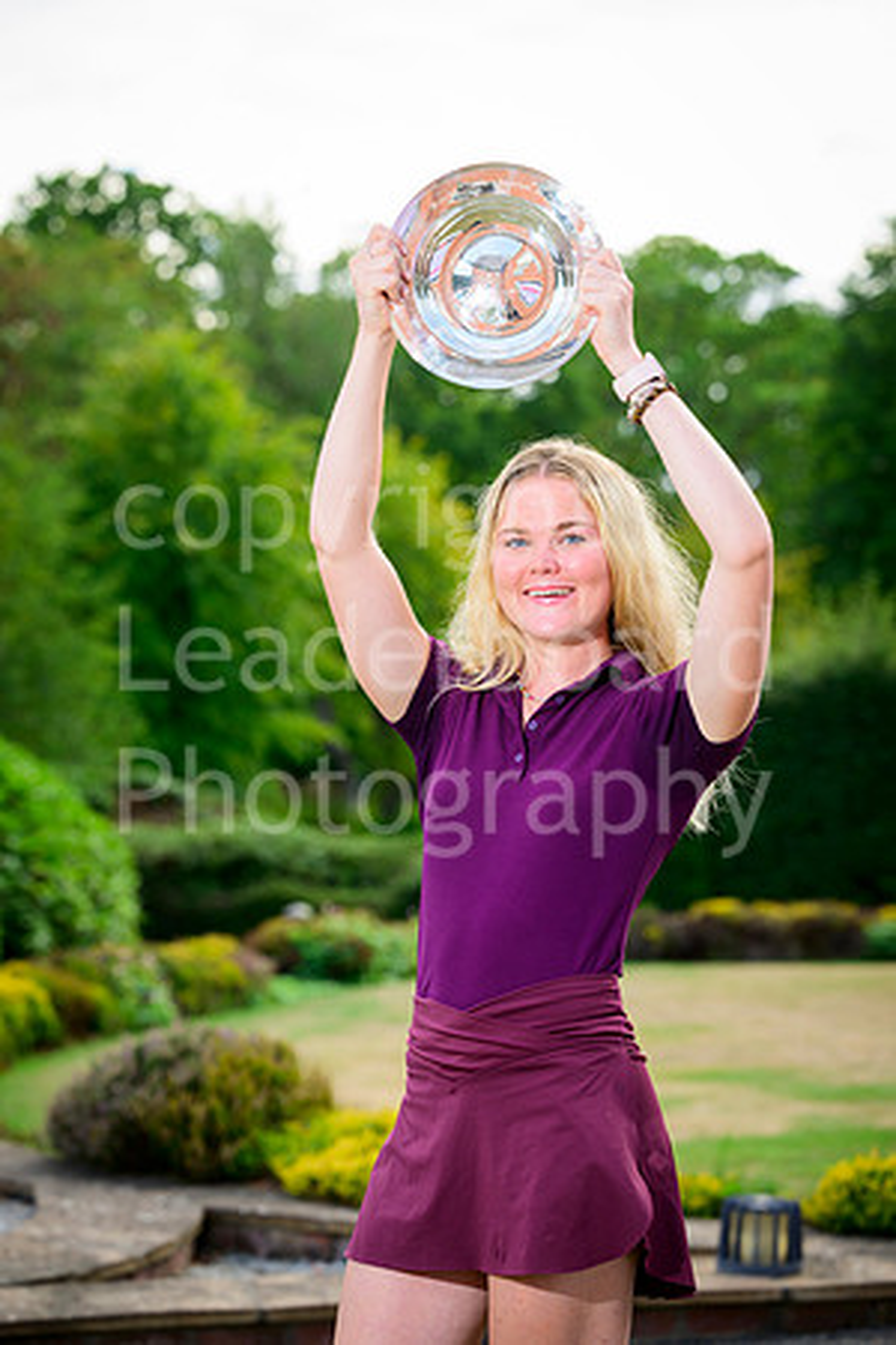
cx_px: 448
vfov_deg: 22.9
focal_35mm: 89
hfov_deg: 15.4
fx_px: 3322
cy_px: 672
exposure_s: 1/200
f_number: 4
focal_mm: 89
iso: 160
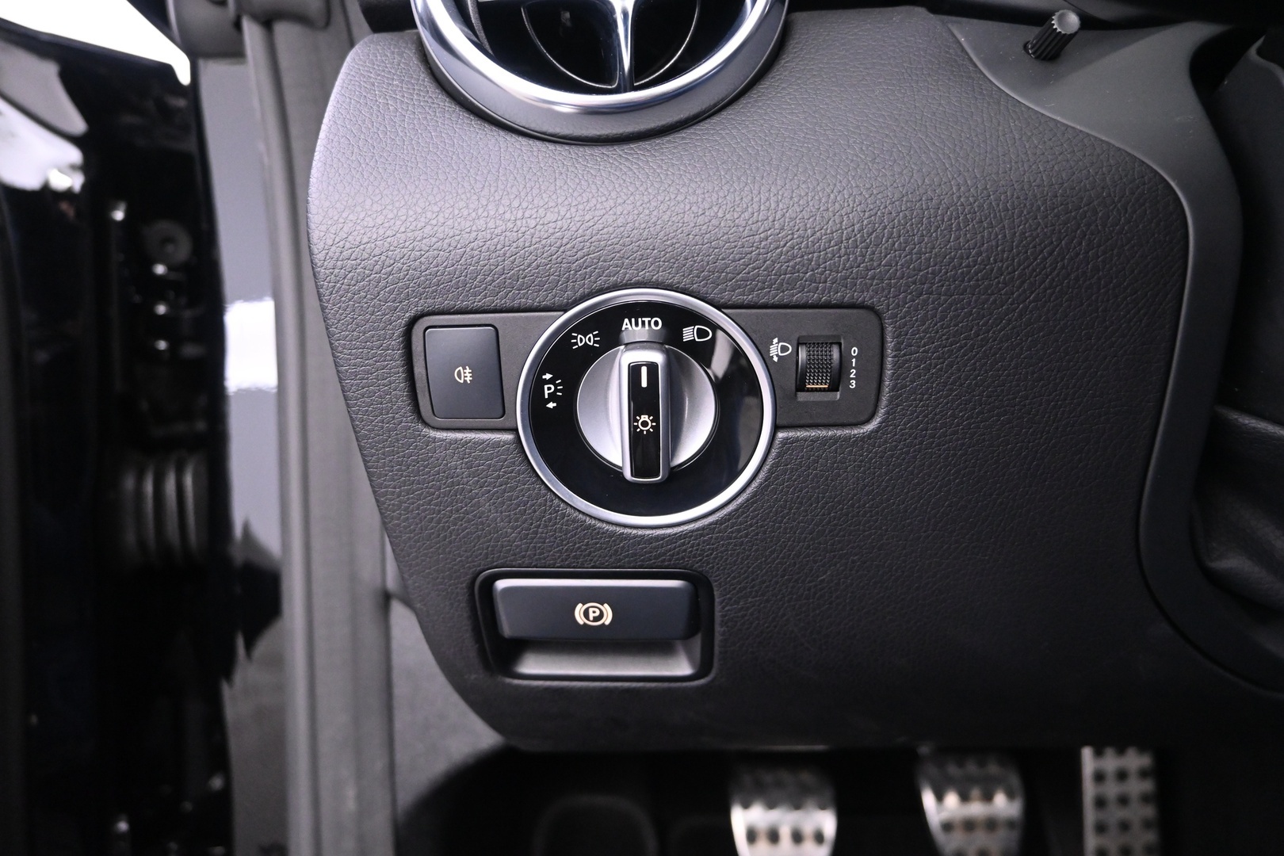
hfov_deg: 73.7
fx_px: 856
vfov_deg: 53.1
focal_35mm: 24
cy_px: 428
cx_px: 642
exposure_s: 1/13
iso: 3200
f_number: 3.5
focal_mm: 16
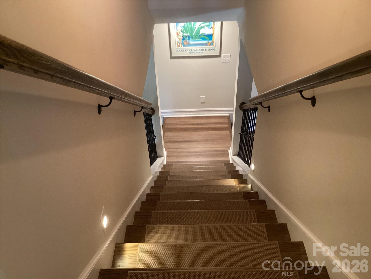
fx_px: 332
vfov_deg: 45.4
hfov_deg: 58.4
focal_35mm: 31
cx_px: 186
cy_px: 140
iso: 320
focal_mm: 3.3
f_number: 2.4
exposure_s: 1/33
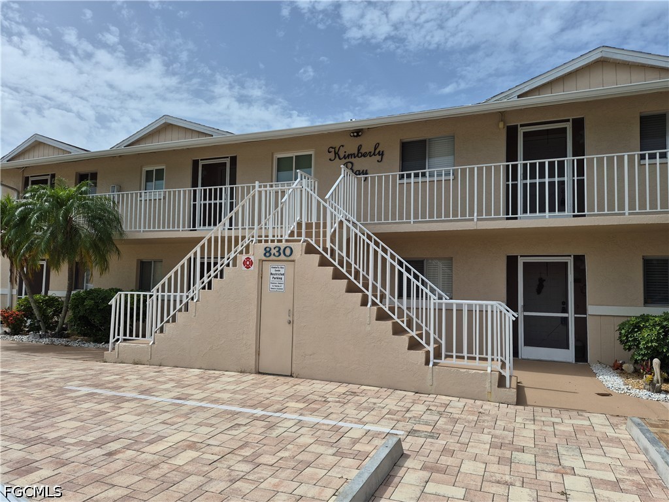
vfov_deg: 58.9
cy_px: 251
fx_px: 445
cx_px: 334
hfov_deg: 73.9
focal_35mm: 23
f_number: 1.8
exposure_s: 1/7696
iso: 50
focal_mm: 5.4
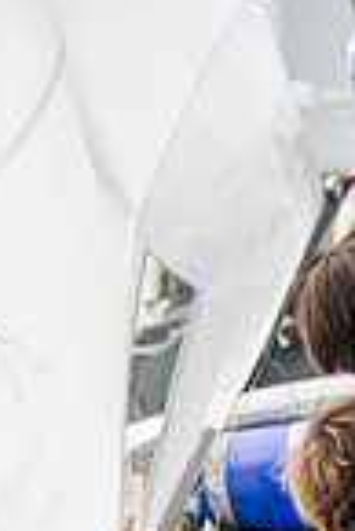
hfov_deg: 15.7
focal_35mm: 87
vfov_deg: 21.6
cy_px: 641
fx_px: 1284
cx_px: 234
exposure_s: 1/1000
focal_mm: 28
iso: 250
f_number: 4.5
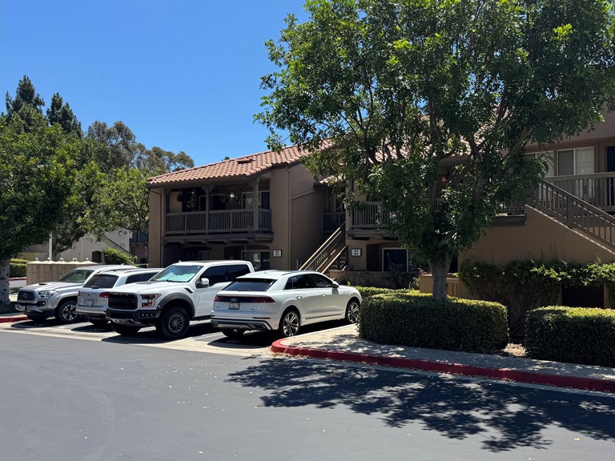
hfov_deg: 55.7
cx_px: 408
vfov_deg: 44.2
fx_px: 569
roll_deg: +0.0
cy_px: 232
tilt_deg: +1.9
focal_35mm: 32
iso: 80
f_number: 1.78
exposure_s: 1/2415
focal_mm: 6.76
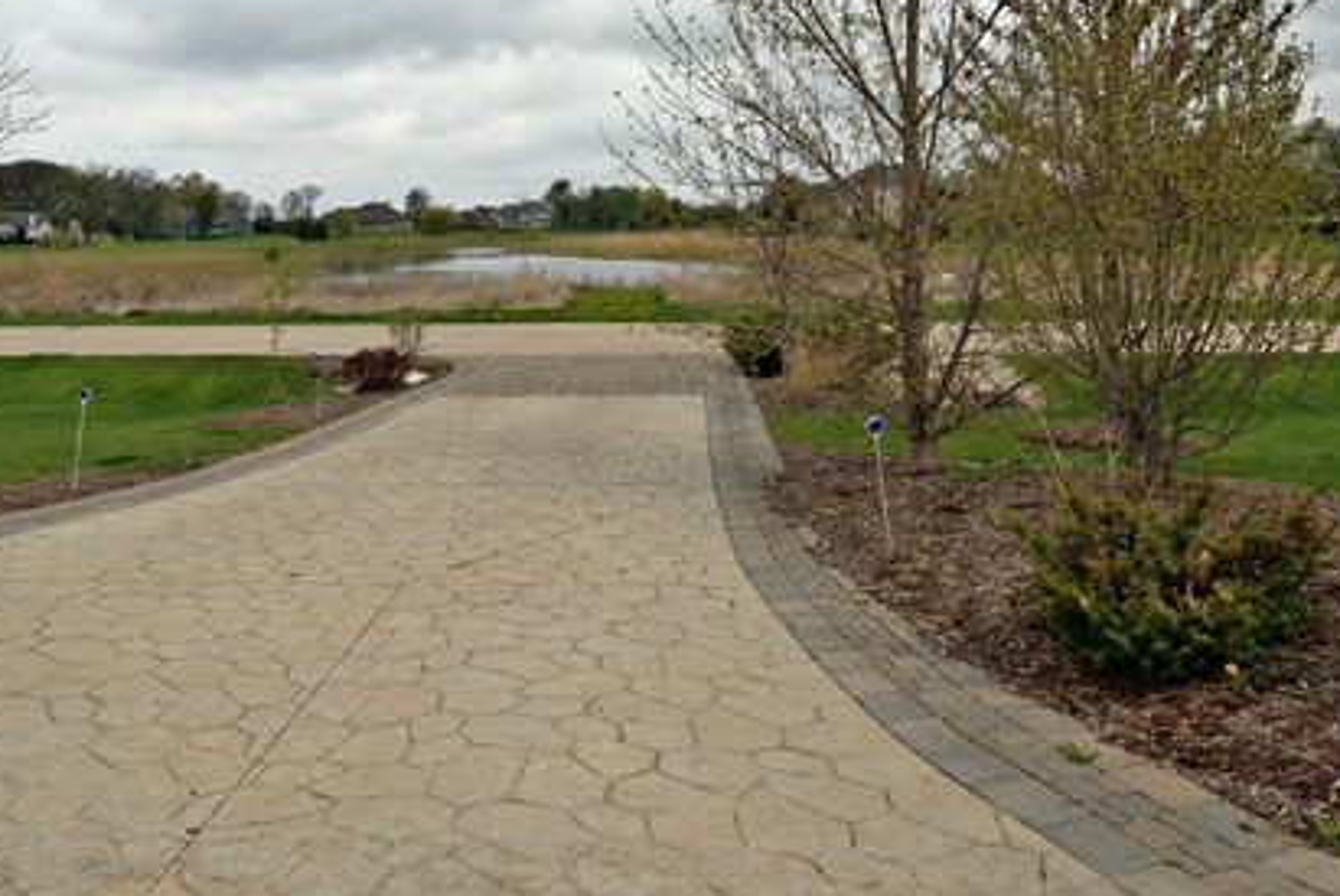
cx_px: 551
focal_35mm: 28
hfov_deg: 64.9
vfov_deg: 45.7
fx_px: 1043
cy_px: 292
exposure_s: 1/180
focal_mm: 12
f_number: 8
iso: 100
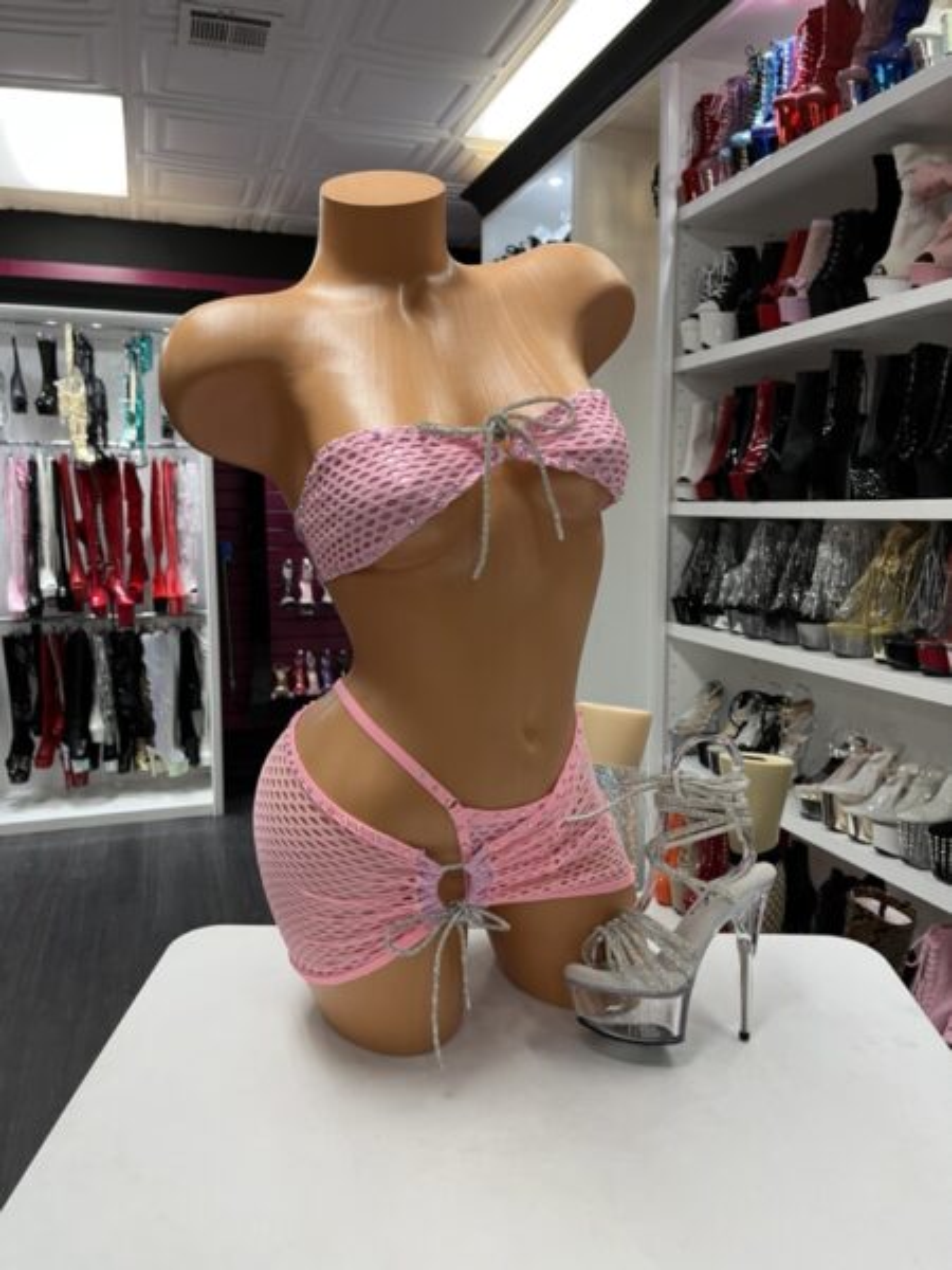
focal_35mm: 26
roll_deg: +0.0
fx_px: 953
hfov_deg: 53.1
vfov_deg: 67.3
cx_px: 476
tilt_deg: -8.7
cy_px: 635
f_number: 1.6
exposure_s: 1/60
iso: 100
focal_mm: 5.1
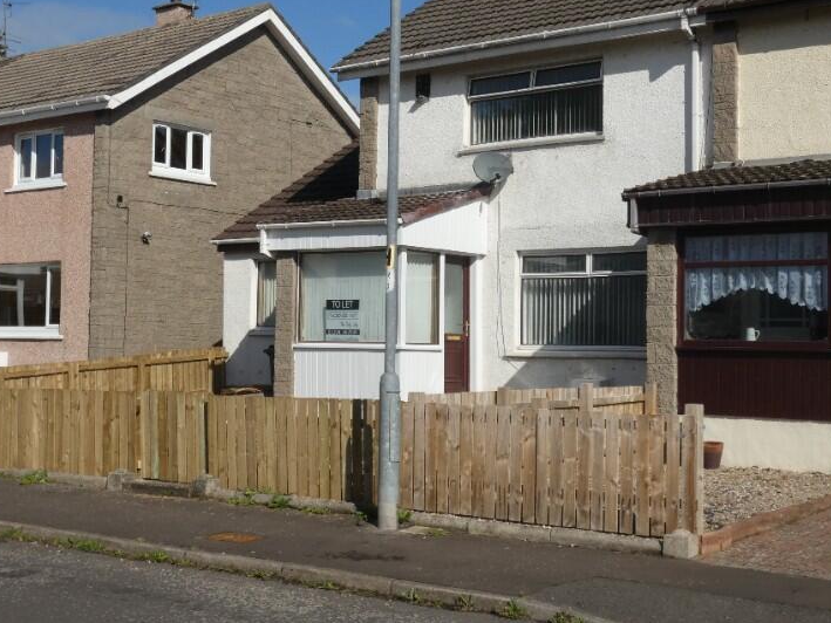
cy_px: 288
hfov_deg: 36.8
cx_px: 377
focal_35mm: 52
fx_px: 1249
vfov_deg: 28.0
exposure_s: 1/1000
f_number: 5
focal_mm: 6.5
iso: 80
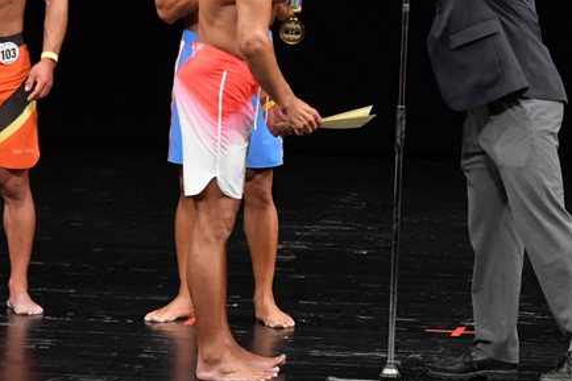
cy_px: 75
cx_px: 446
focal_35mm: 455
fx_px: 7226
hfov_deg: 4.5
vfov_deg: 3.0
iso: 3200
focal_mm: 170
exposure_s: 1/400
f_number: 5.6
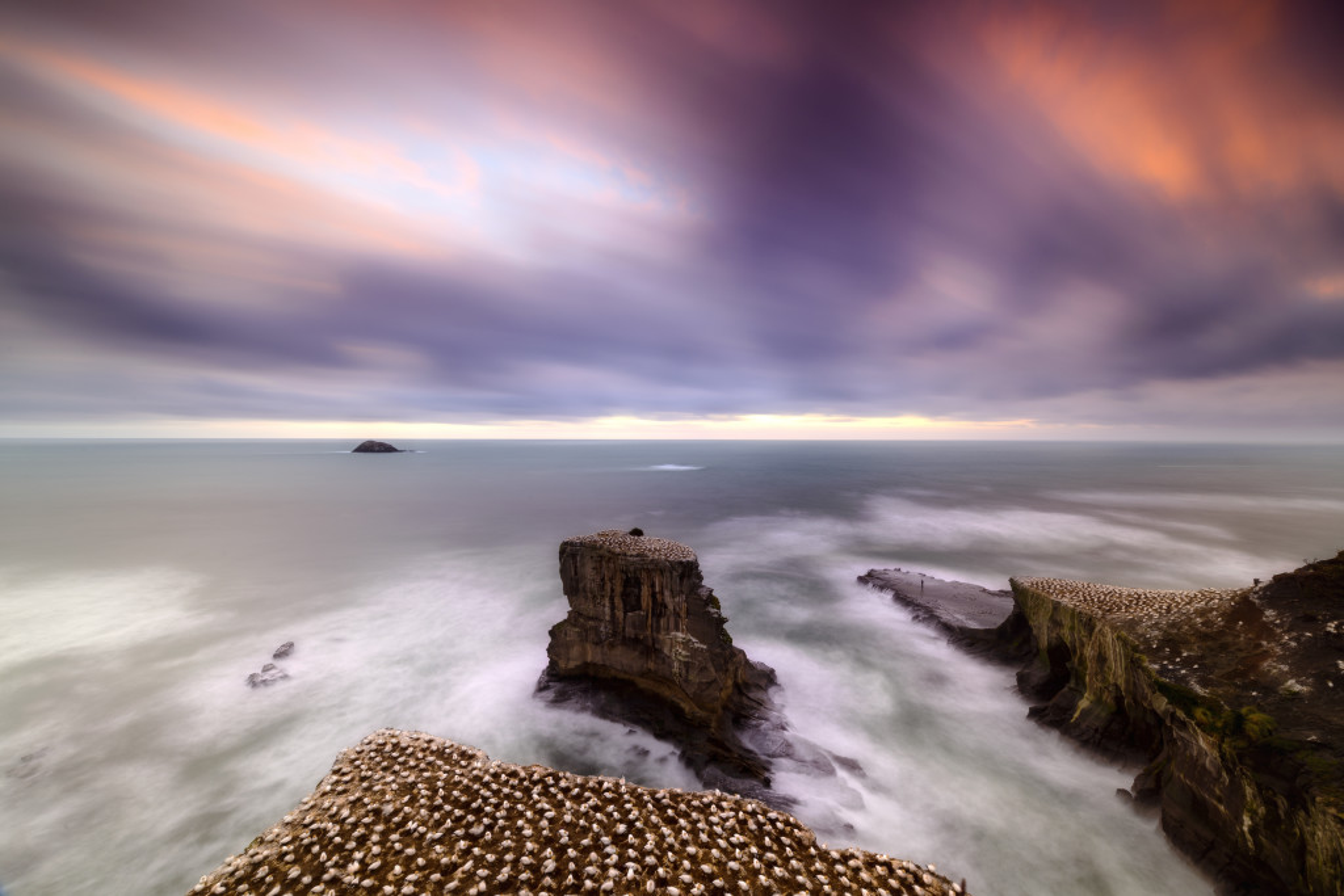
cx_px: 672
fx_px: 523
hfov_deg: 104.2
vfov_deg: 81.2
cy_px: 448
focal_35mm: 14
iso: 64
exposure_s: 30
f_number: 16
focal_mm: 14
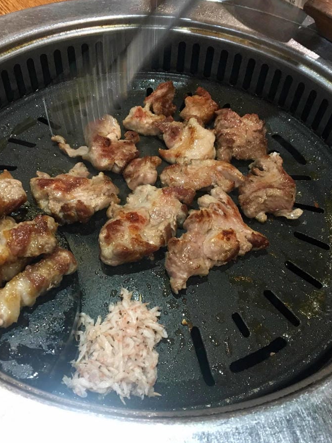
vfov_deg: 47.9
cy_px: 220
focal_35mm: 39
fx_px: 499
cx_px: 142
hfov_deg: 36.8
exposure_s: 1/24
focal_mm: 4.15
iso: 200
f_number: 2.2
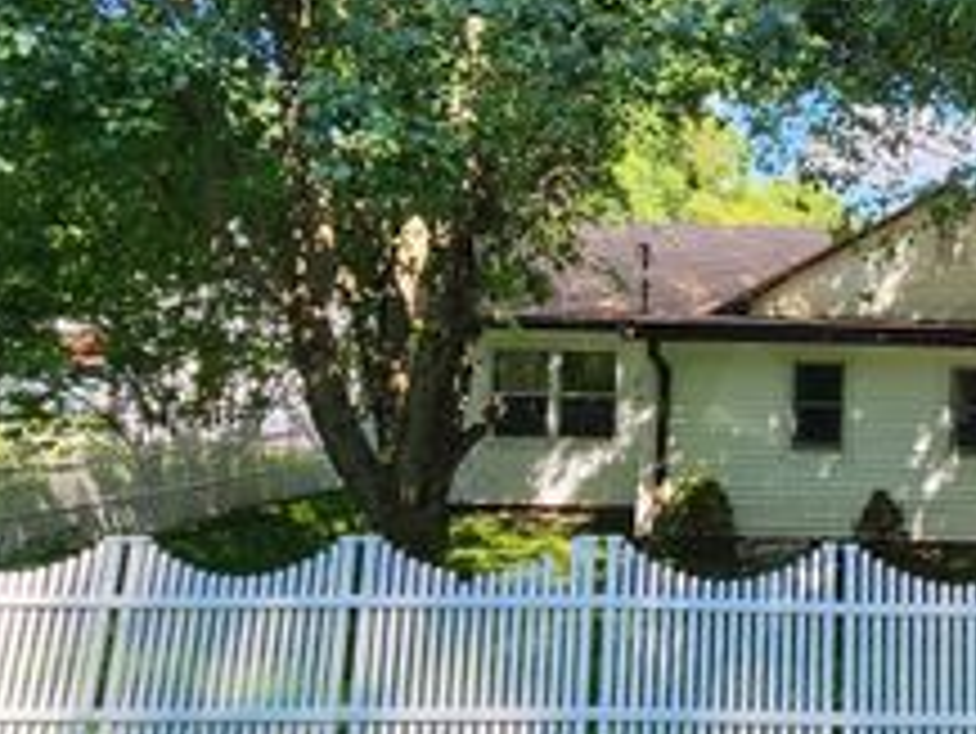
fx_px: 846
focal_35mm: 30
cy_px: 372
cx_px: 958
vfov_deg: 46.8
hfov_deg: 49.8
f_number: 2.2
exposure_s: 1/300
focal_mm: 2.2
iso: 50
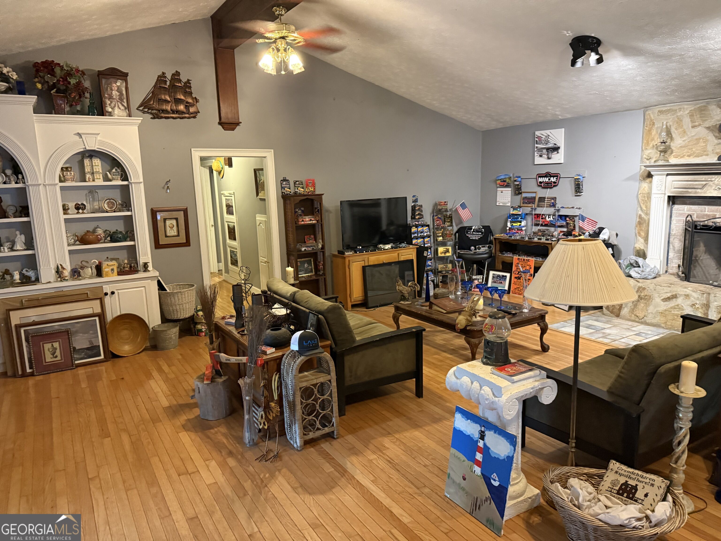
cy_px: 270
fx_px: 500
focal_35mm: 24
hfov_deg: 71.6
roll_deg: +1.4
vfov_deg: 56.8
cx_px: 360
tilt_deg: -10.0
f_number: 1.78
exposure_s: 1/40
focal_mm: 6.76
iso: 1000
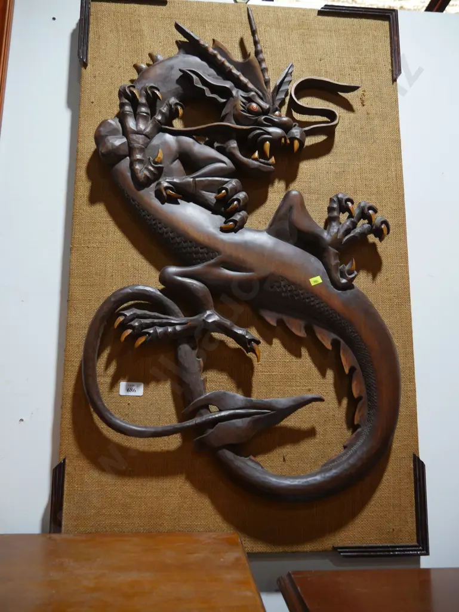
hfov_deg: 49.8
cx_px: 230
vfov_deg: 63.4
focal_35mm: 28
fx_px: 495
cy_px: 306
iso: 200
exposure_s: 1/60
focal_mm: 14
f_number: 3.5
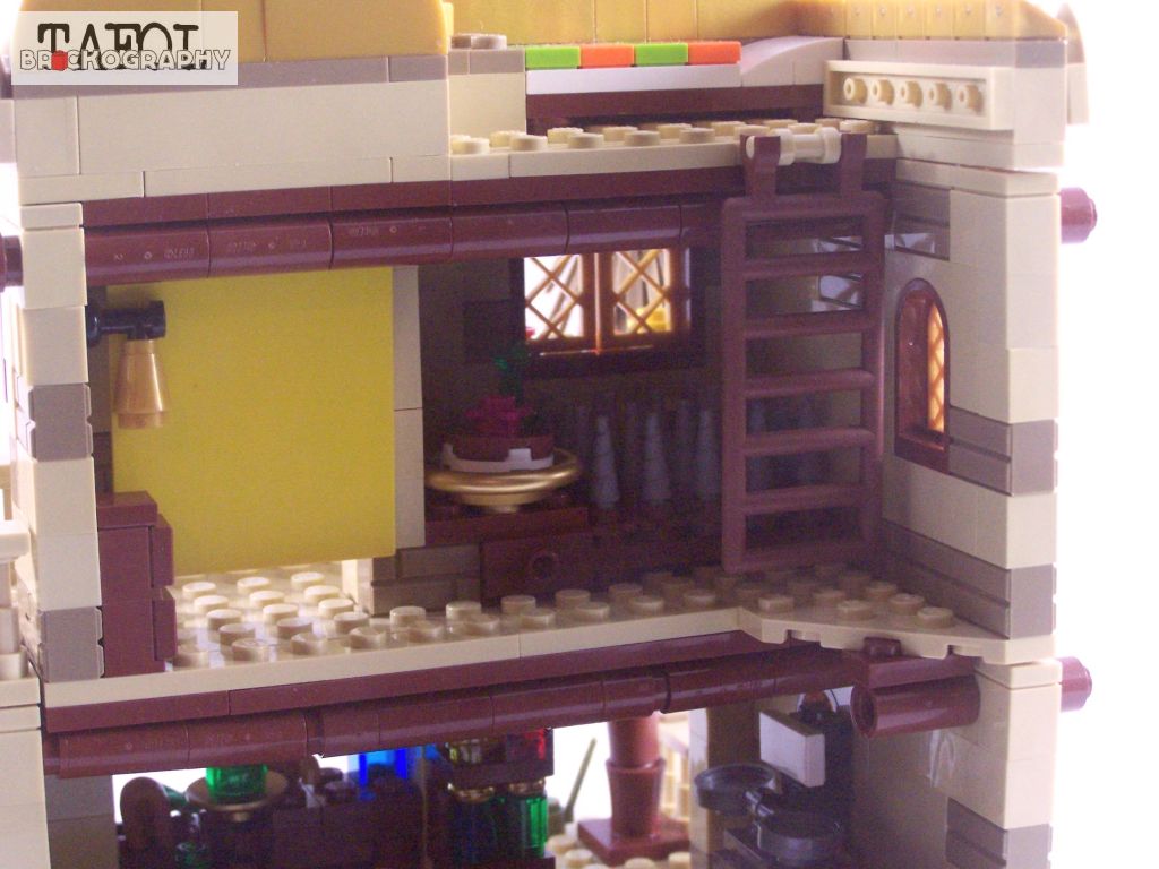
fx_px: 2511
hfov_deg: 26.0
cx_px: 580
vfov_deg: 19.6
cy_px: 434
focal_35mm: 75
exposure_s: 1/60
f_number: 4
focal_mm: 12.4
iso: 400
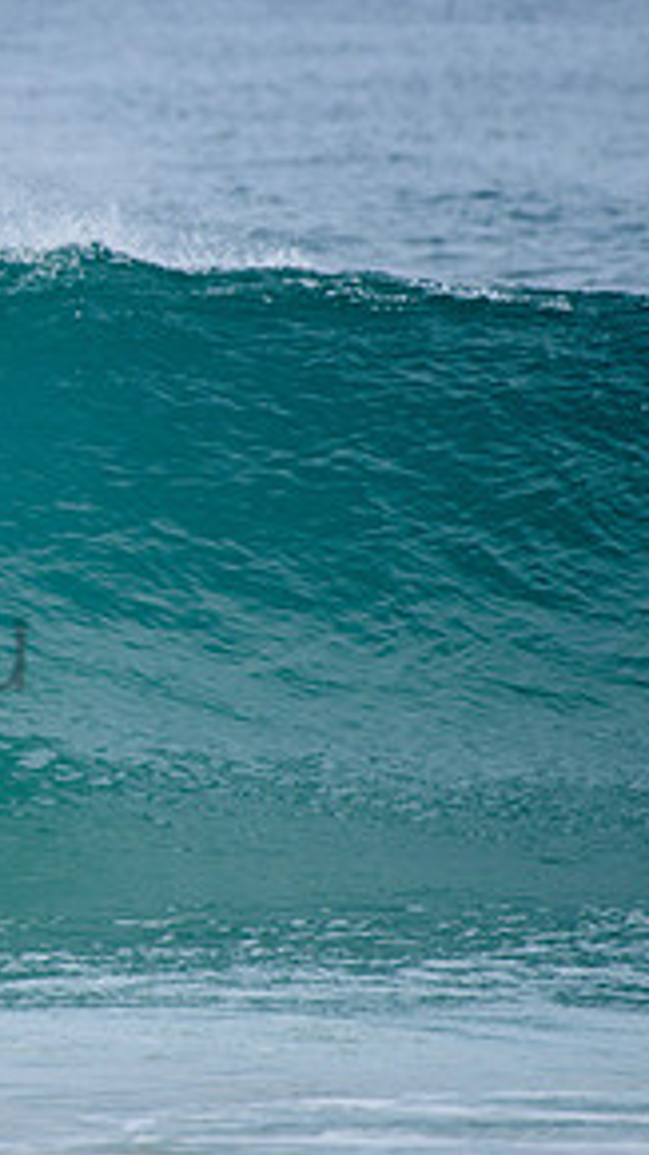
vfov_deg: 2.1
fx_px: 32081
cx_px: -394
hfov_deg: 1.2
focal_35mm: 1048
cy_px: 599
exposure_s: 1/2000
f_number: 5.6
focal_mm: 500
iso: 250
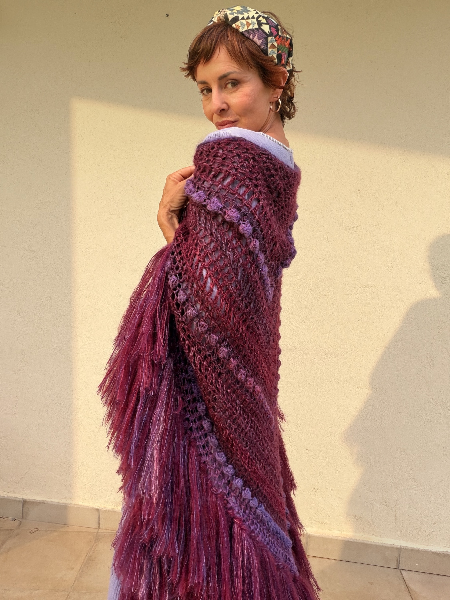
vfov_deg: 60.0
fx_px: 520
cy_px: 300
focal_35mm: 30
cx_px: 225
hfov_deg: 46.8
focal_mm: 2.71
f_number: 1.9
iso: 25
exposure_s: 1/532
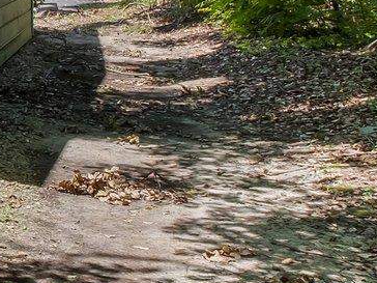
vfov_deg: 15.4
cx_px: -364
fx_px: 1002
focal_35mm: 92
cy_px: -77
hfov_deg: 16.5
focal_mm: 11
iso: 250
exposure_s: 1/350
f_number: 8
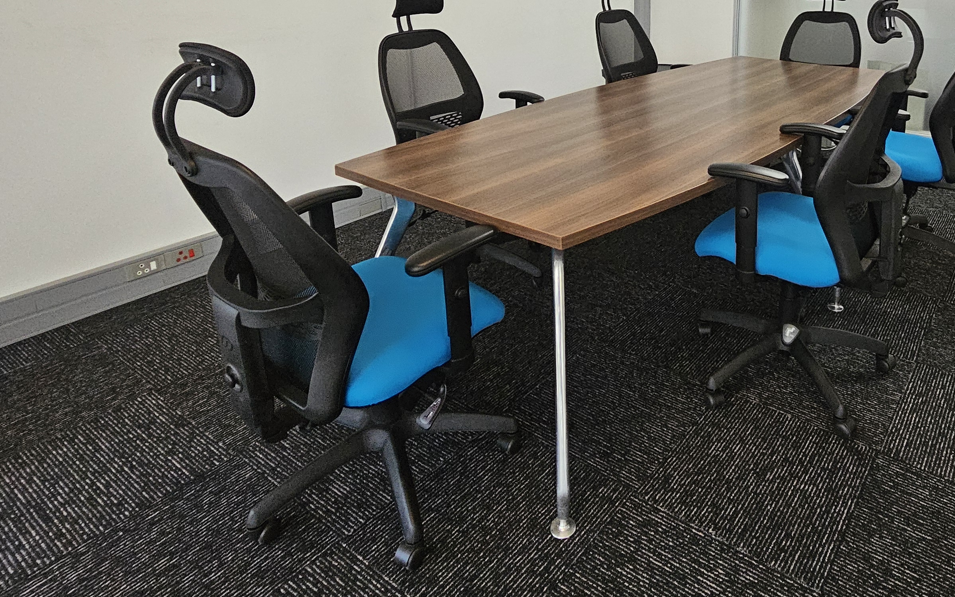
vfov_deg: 49.2
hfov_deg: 74.1
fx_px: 599
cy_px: 100
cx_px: 657
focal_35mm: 23
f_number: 2.2
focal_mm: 2.2
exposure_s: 1/100
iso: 500
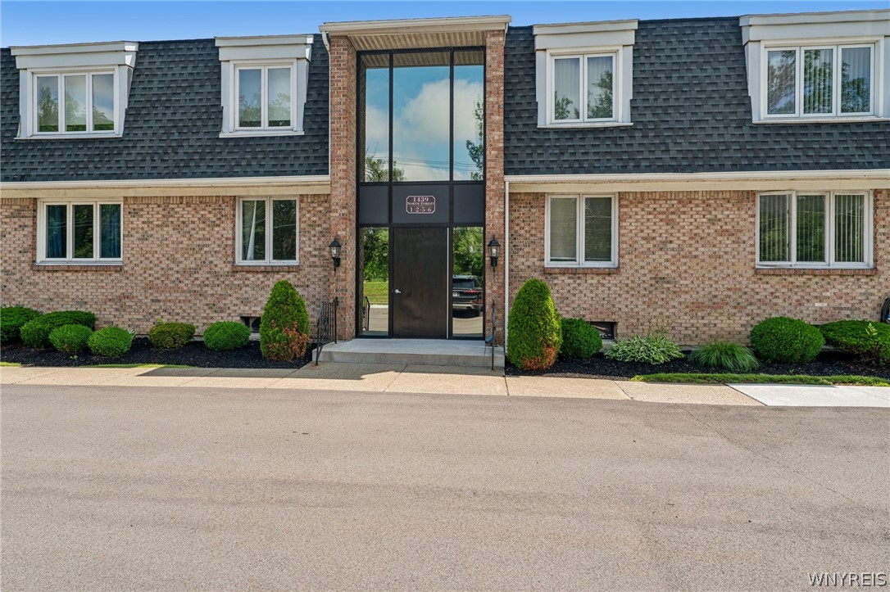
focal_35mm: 21
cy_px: 296
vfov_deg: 59.4
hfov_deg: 81.2
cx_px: 445
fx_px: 519
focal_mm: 21
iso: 100
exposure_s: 1/80
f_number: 9
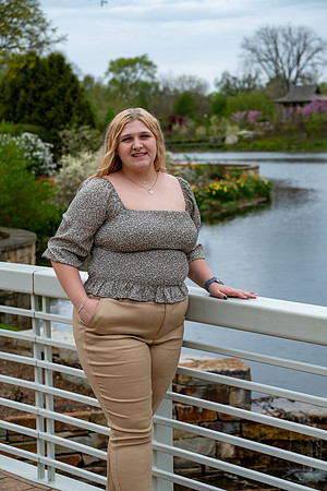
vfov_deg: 27.0
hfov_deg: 18.2
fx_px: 1022
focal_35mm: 75
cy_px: 246
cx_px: 164
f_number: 4
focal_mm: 50
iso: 250
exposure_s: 1/500
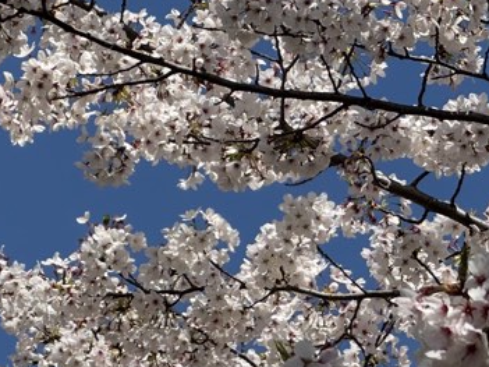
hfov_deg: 5.3
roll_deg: +2.5
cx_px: 14
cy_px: 221
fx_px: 5310
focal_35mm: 376
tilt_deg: +31.2
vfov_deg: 4.0
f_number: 2.8
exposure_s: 1/2611
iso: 50
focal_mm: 15.66
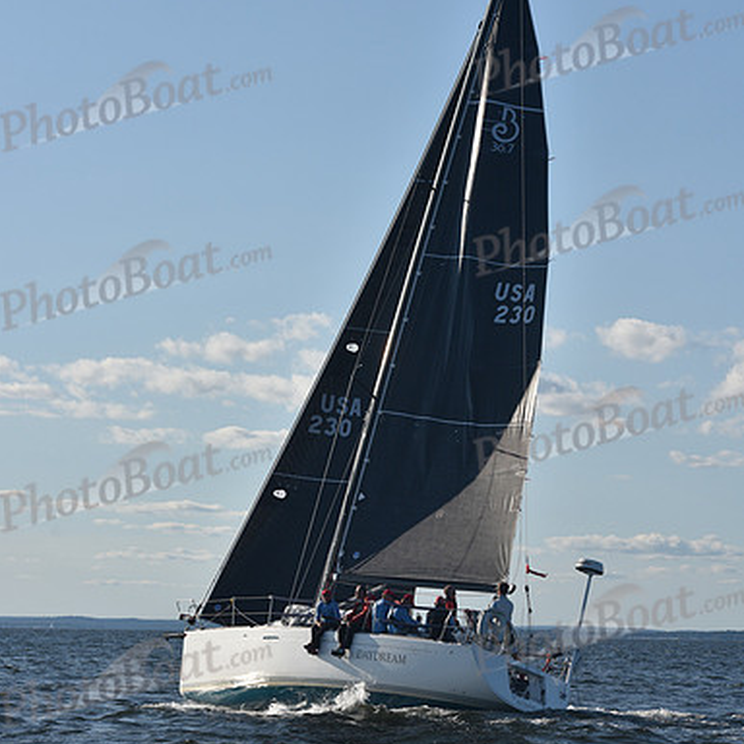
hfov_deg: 14.8
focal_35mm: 118
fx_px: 2869
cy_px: 355
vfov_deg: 14.8
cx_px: 373
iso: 250
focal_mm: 92
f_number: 8
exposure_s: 1/640
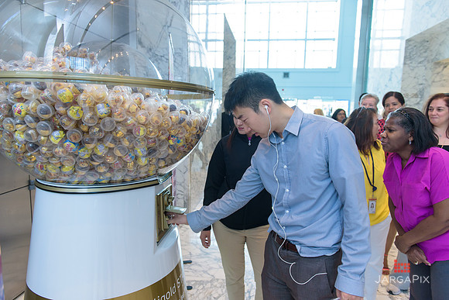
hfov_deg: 73.7
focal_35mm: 24
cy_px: 150
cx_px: 224
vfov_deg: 53.2
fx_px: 299
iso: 1000
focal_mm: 24
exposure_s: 1/125
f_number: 3.2
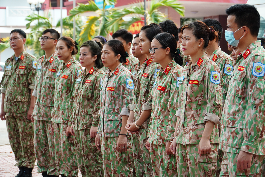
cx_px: 132
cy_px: 88
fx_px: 685
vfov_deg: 14.7
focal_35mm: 93
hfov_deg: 21.9
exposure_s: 1/125
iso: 320
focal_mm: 62
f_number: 5
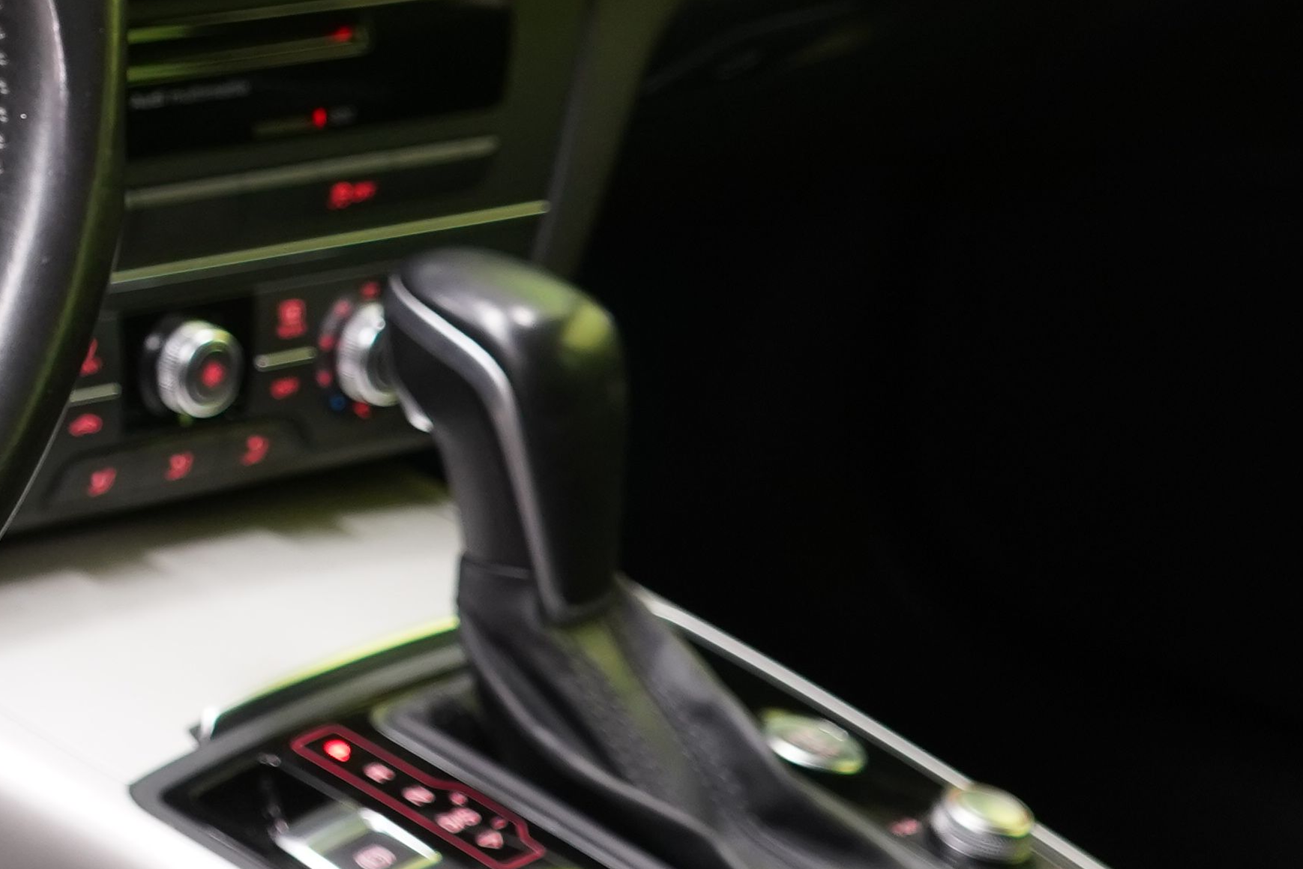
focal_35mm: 107
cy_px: -98
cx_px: -505
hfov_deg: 17.6
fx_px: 3873
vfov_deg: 12.6
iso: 1250
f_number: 5
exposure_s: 1/20
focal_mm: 31
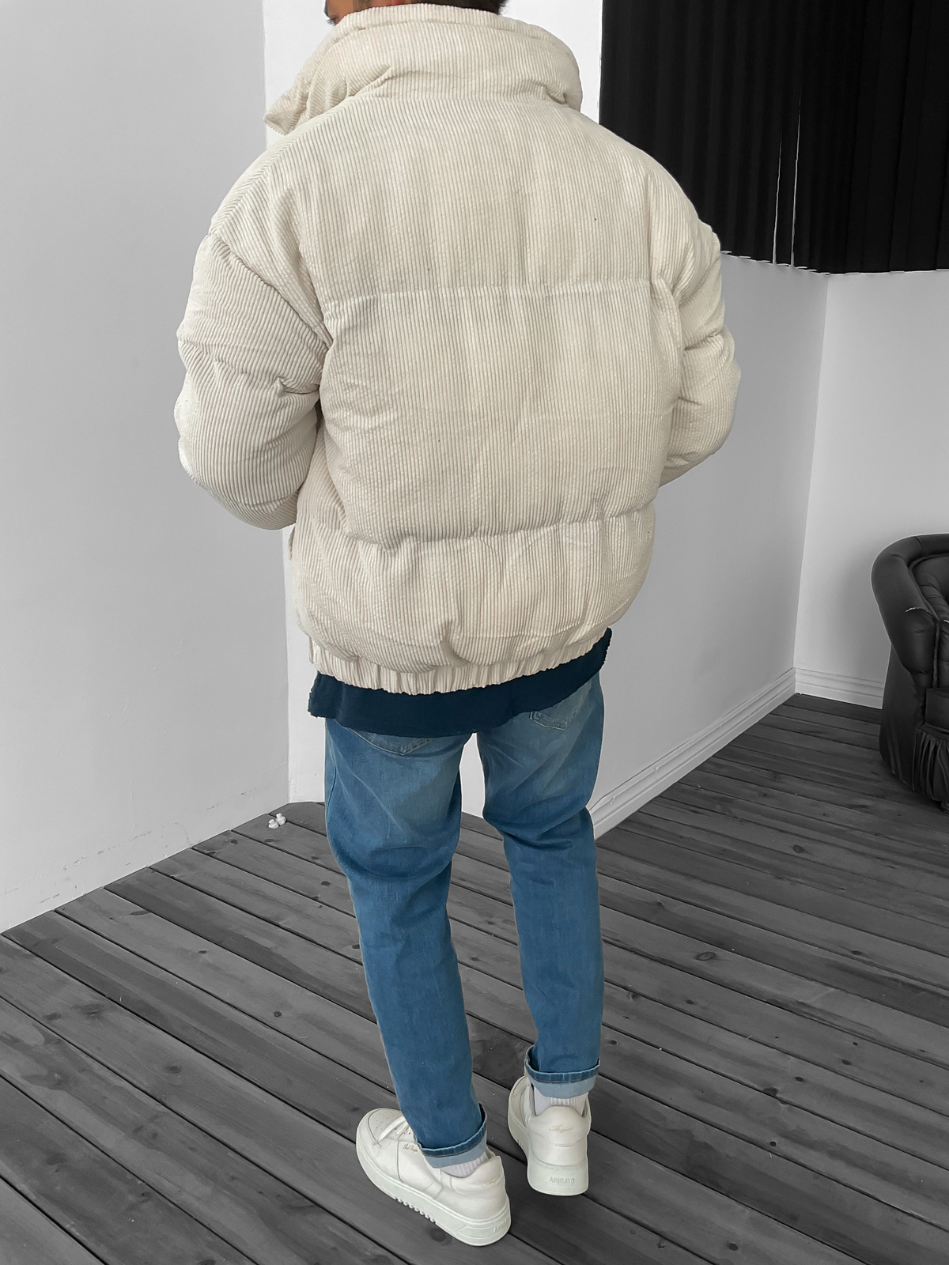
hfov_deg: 48.2
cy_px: 632
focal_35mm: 29
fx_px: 1060
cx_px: 474
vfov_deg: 61.7
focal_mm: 3
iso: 32
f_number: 1.8
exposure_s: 1/120
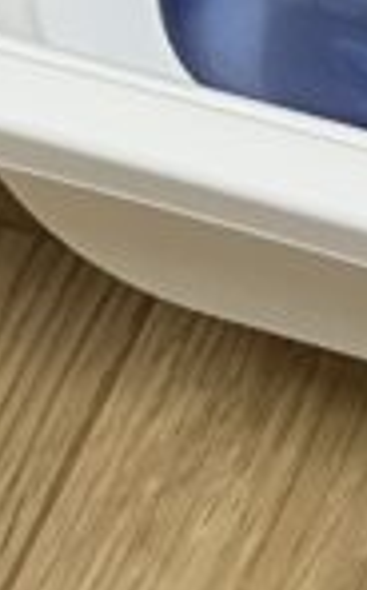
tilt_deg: -45.0
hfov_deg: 6.5
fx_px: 3069
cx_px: 862
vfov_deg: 9.9
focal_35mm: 191
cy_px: -714
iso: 125
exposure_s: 1/60
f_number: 1.6
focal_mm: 5.1
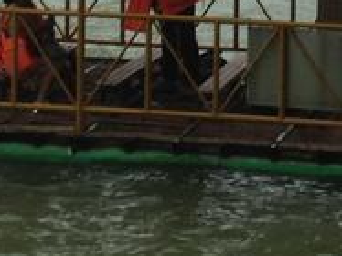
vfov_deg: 7.2
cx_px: 354
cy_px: -185
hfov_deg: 9.8
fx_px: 1975
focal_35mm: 200
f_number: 2.4
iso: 50
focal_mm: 4.28
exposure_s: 1/968
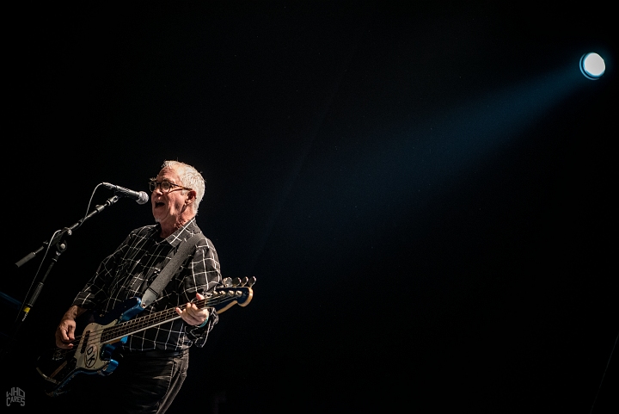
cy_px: 207
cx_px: 310
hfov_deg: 28.8
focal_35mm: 70
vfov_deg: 19.5
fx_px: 1204
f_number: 2.8
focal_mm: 70
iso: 1250
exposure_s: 1/80
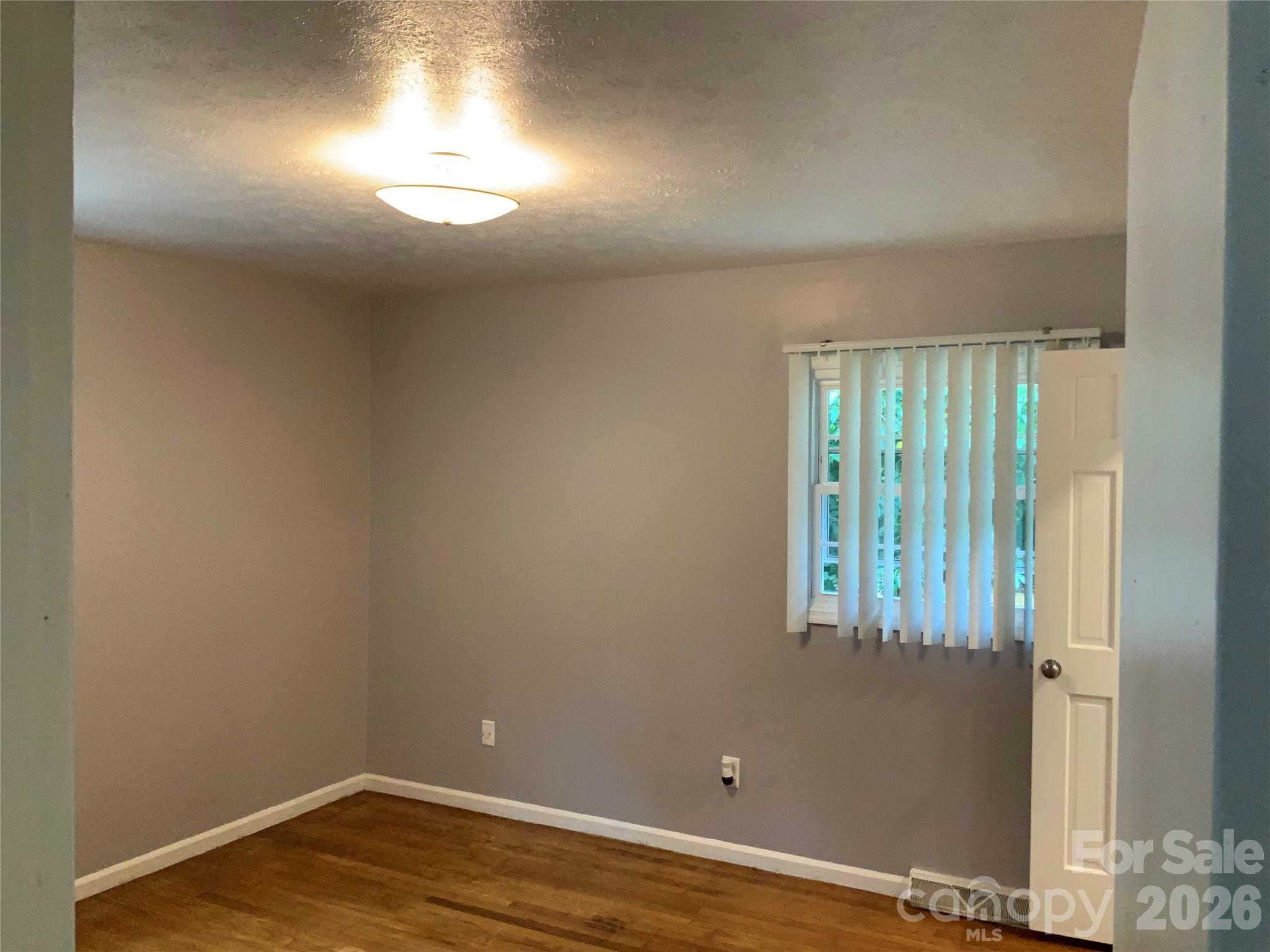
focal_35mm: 29
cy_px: 476
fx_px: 1064
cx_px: 635
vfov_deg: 48.2
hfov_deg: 61.7
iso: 160
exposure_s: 1/60
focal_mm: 3
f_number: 1.8
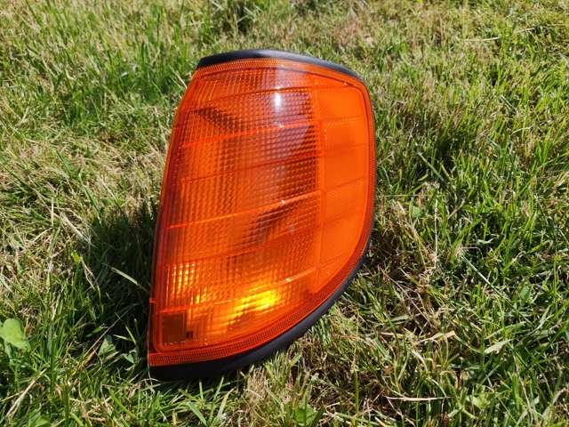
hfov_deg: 67.3
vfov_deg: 53.1
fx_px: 427
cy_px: 214
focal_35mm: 26
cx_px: 284
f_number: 1.79
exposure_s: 1/1946
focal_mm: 4.71
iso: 50
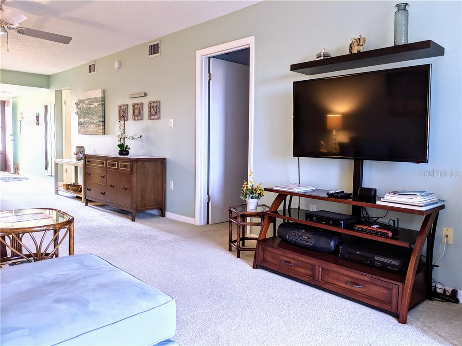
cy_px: 173
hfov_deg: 65.3
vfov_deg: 51.4
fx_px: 360
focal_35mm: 27
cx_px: 231
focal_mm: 4.44
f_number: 1.8
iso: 45
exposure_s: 1/30
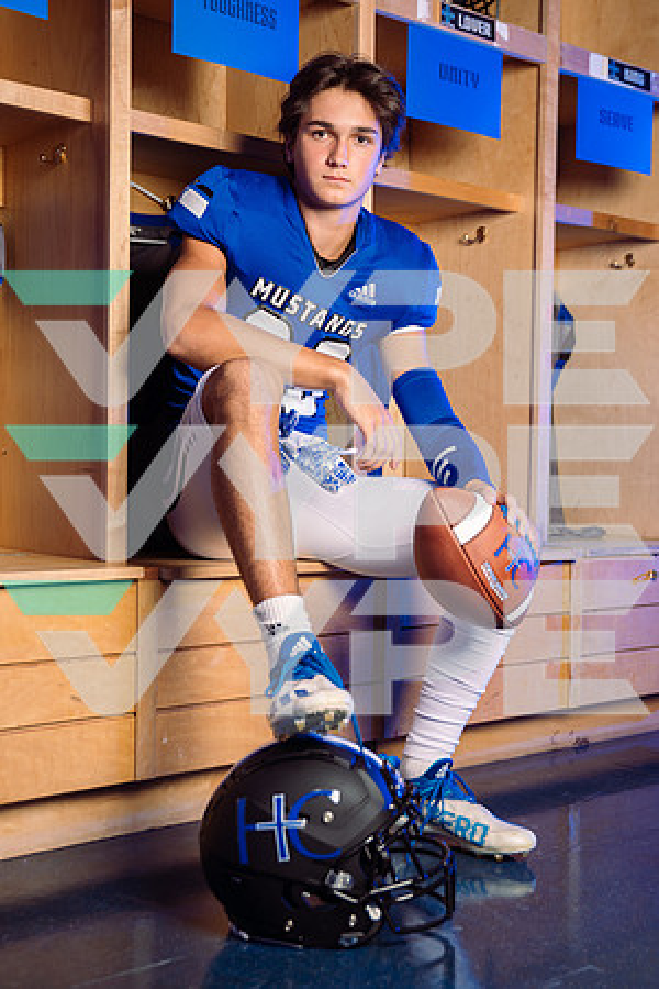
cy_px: 494
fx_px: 1263
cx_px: 330
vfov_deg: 42.7
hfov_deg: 29.2
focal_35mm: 46
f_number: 3.5
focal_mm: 46
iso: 160
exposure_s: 1/250
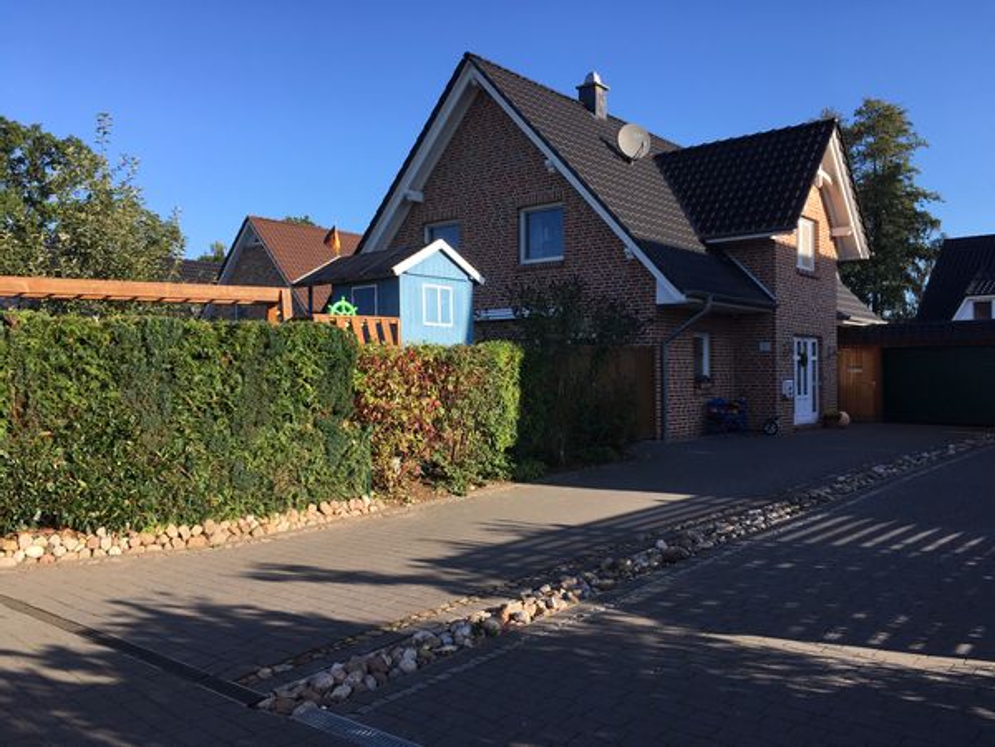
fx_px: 834
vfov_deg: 48.2
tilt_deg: -1.8
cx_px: 498
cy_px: 374
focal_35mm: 29
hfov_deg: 61.7
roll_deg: +0.2
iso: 25
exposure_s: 1/793
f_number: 2.2
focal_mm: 4.15
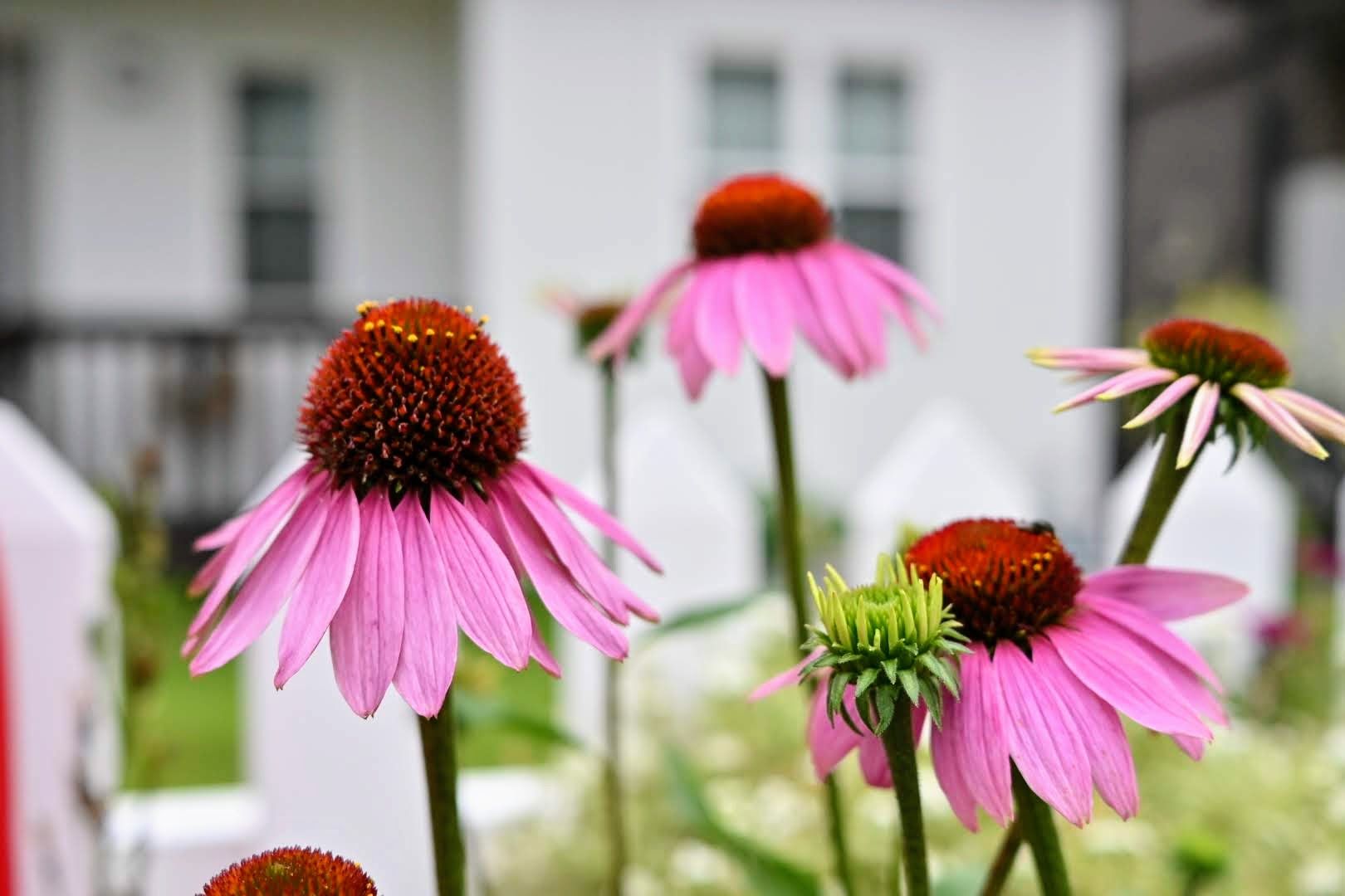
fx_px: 1345
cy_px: 448
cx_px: 672
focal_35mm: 36
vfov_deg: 36.9
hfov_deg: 53.1
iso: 360
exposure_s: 1/4000
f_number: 2.8
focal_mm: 24
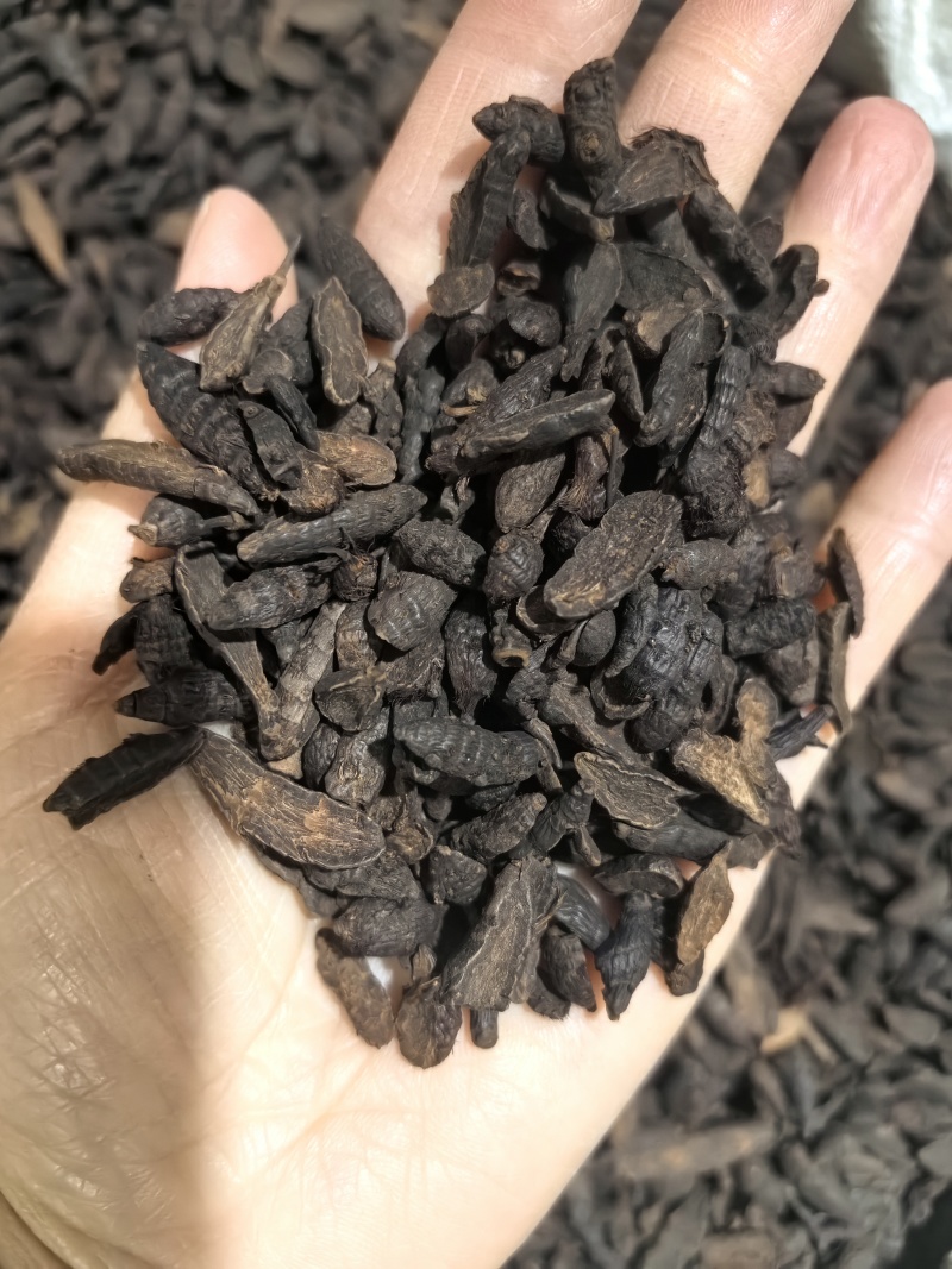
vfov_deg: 65.3
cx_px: 476
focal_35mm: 27
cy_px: 634
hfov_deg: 51.3
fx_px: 990
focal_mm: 6.35
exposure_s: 1/120
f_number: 2
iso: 800
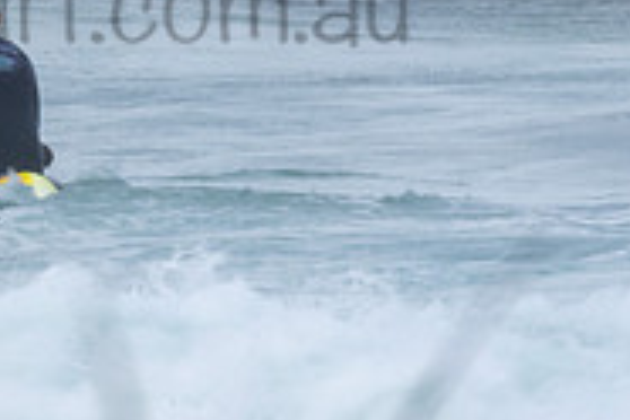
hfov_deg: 0.9
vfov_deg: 0.6
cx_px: 51
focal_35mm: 2334
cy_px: -36
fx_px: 40842
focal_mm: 500
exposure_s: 1/20
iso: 100
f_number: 29
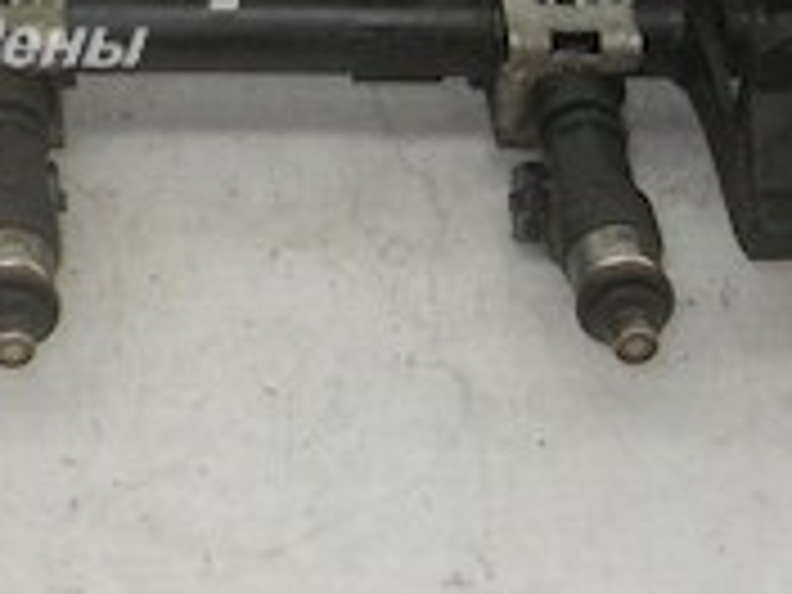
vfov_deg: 9.8
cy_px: -86
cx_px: -32
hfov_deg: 13.1
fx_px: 3409
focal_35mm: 149
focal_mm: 6.72
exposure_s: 1/40
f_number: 3.1
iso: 80
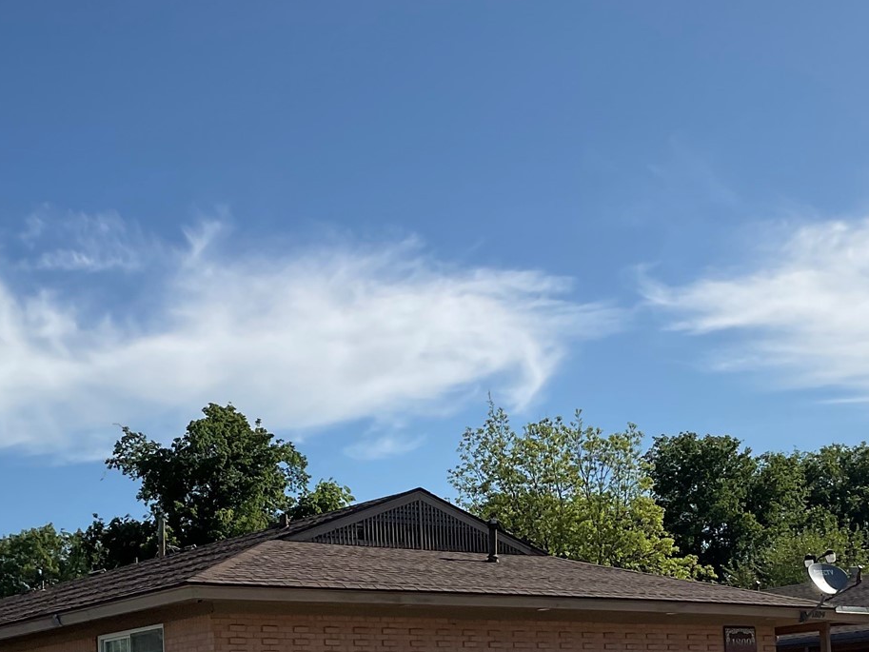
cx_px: 435
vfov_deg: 23.1
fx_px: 1532
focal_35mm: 61
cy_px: 650
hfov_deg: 31.7
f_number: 1.8
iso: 16
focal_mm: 3
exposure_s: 1/3322
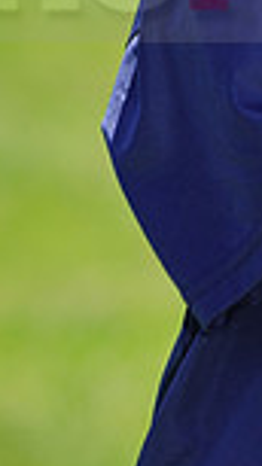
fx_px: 13865
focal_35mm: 1122
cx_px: 510
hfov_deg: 1.1
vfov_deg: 1.9
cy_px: -55
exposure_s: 1/250
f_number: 7.1
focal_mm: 282
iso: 100
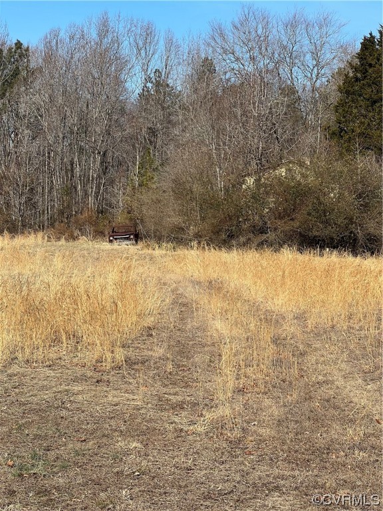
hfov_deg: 19.1
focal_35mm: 77
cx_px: 192
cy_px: 256
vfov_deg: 25.3
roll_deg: -3.8
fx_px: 1136
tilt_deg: -1.7
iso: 32
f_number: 2.8
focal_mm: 9
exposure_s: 1/815
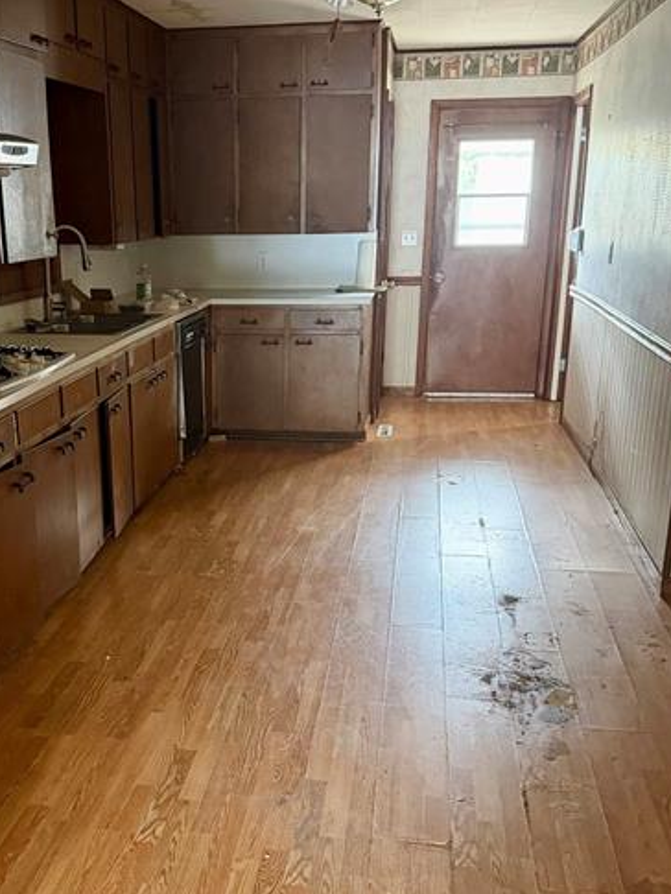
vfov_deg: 48.7
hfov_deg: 37.3
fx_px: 982
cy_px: 529
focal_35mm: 38
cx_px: 225
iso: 1000
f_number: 1.78
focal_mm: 6.76
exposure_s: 1/38
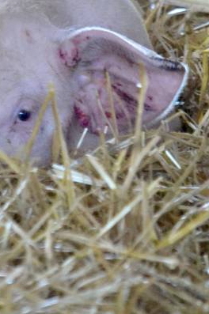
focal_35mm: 1089
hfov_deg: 1.3
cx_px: -82
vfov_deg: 1.9
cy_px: 44
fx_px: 9499
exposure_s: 1/200
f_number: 5.3
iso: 3200
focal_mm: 240
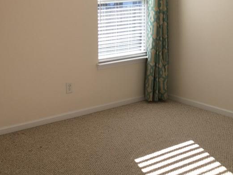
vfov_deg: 25.3
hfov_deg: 32.6
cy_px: 40
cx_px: 39
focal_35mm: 57
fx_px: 384
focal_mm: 4.15
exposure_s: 1/131
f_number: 2.2
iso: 25
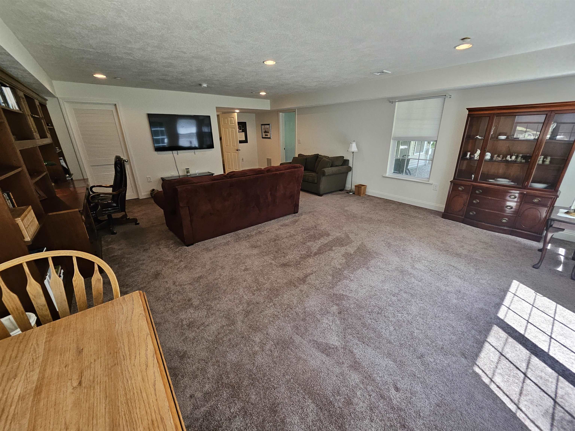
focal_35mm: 13
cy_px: 216
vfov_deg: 89.9
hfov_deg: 106.2
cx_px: 288
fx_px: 216
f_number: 2.2
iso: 160
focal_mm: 1.7
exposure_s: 1/60
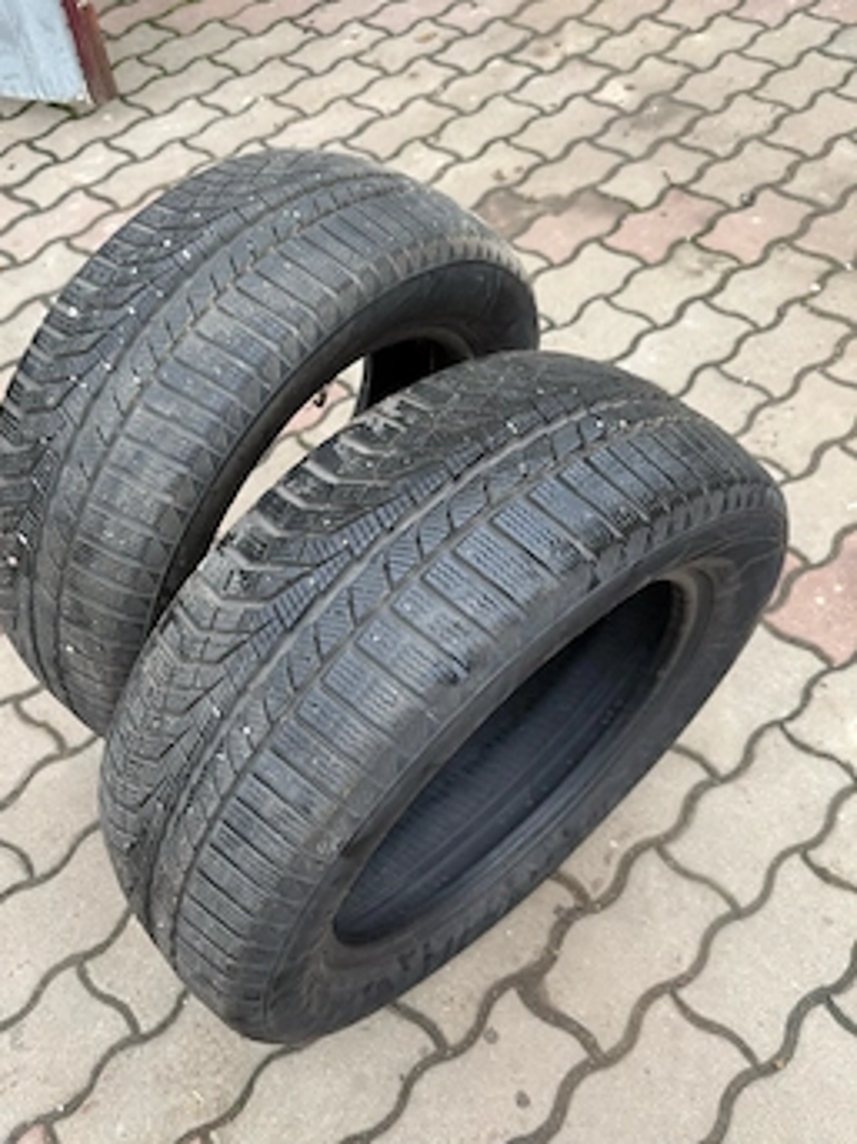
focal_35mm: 28
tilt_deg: -57.7
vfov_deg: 63.3
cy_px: 634
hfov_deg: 49.5
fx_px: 925
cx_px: 360
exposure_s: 1/121
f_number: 1.78
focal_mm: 6.76
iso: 64
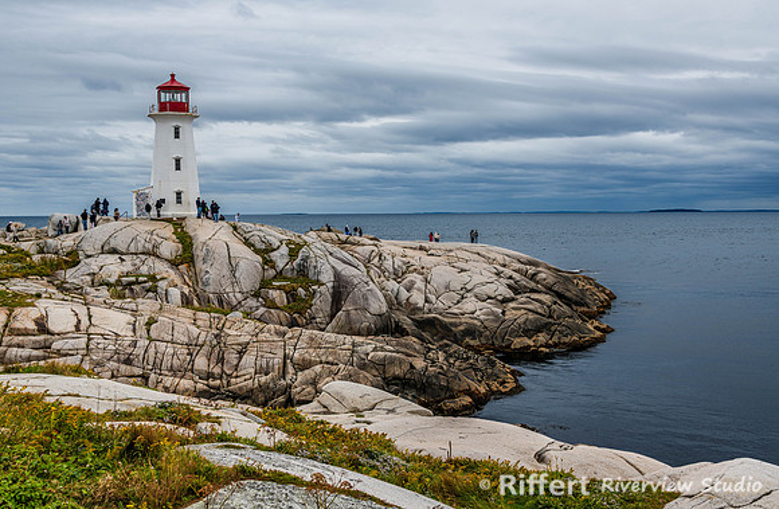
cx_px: 384
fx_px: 852
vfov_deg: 33.3
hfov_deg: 49.1
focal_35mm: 40
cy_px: 247
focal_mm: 38
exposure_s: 1/200
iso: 64
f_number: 8
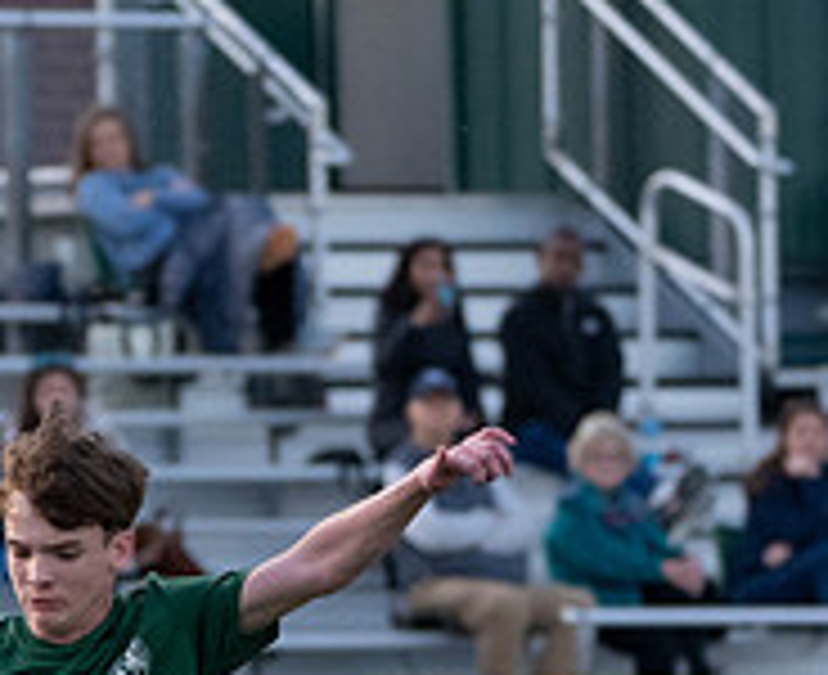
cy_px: 1077
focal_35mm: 926
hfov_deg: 2.1
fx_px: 22862
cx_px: -282
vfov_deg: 1.7
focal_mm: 196
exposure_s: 1/1250
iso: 1600
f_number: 5.6
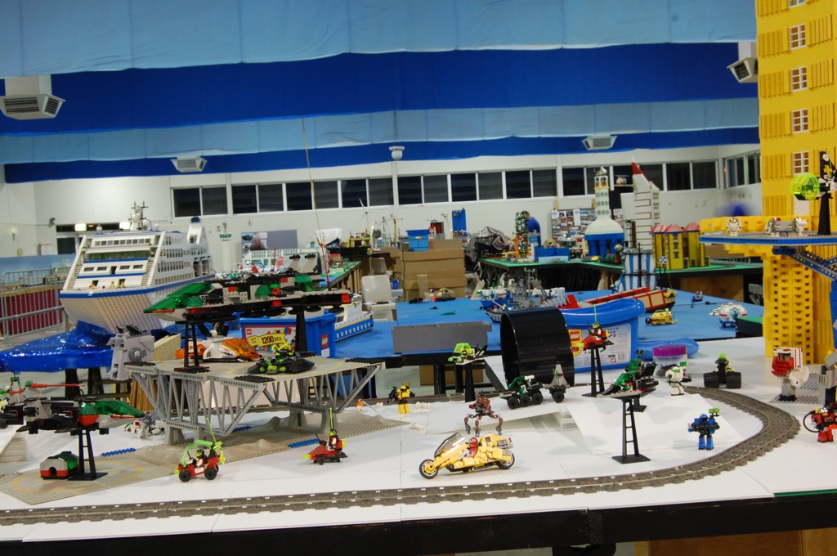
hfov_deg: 43.7
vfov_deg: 29.8
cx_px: 418
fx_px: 1045
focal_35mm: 45
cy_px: 278
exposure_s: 1/1.6
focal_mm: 30
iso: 400
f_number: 11
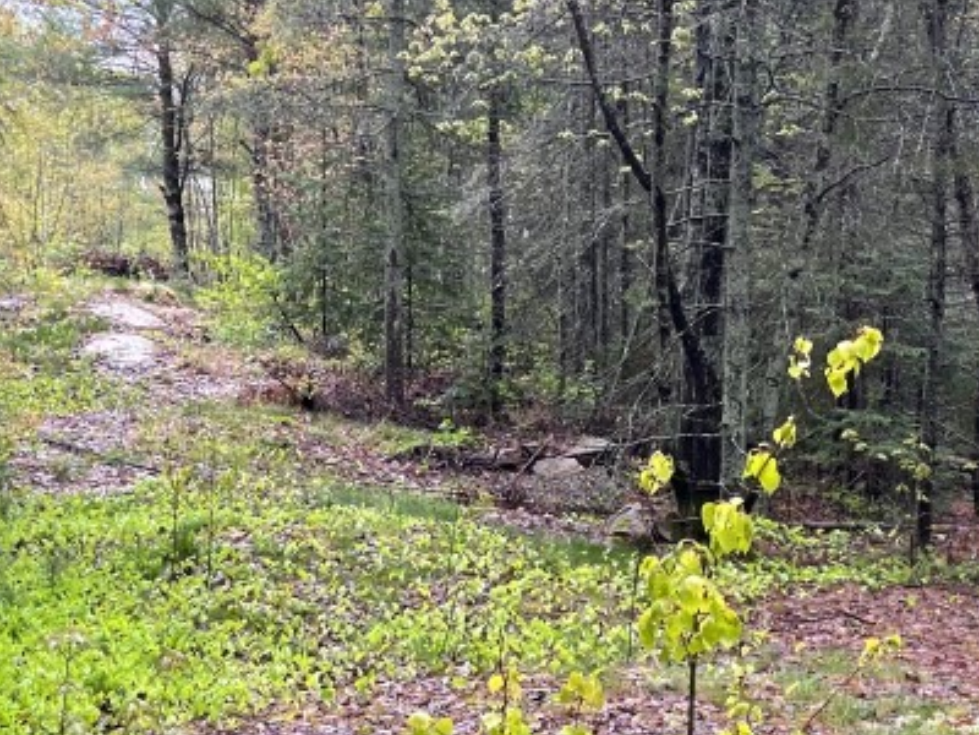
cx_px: 585
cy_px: 446
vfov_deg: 22.9
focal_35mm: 64
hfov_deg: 30.2
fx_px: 1810
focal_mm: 5.1
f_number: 1.6
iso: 32
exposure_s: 1/235
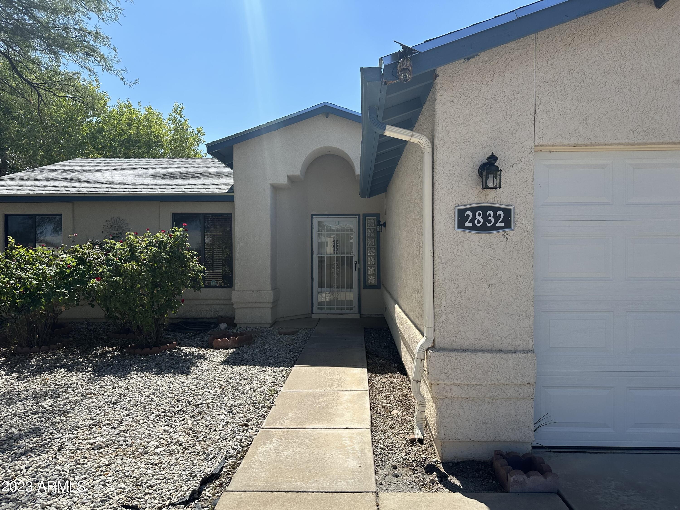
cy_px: 255
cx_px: 340
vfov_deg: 56.8
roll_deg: -0.1
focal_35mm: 24
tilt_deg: +0.5
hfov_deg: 71.6
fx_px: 471
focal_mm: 6.86
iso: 80
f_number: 1.78
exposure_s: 1/4348
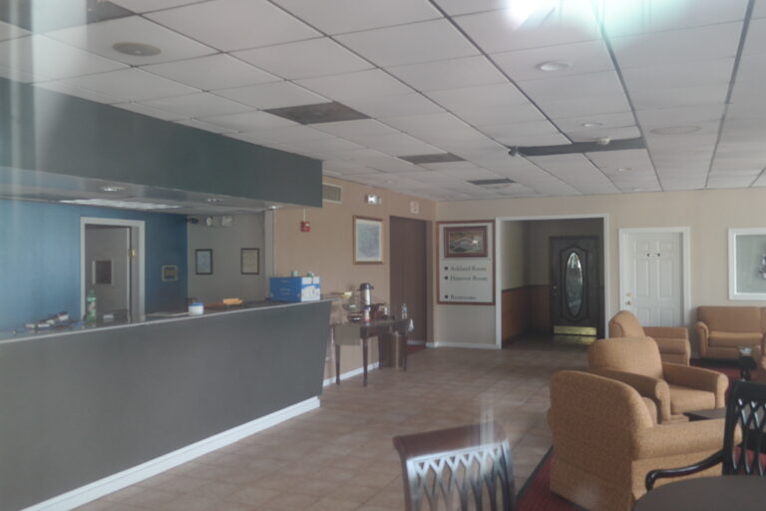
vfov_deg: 43.6
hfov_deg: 61.9
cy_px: 256
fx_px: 638
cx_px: 383
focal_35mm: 30
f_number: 3.5
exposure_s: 1/40
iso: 400
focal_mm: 20
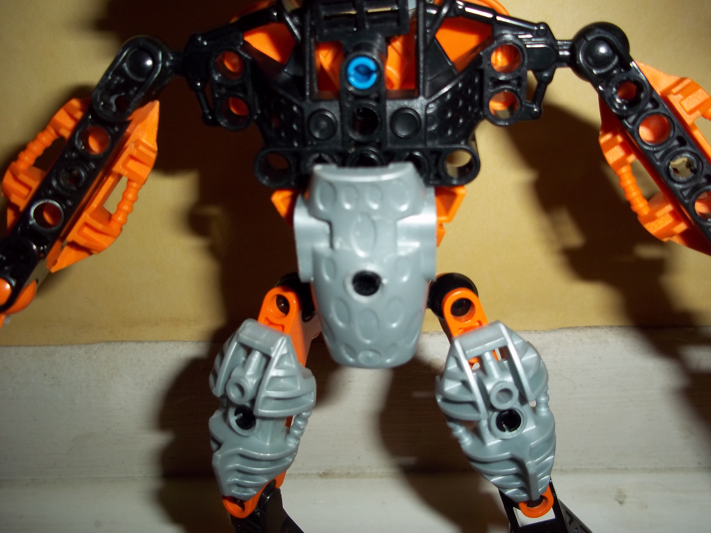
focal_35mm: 36
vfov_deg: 39.7
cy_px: 266
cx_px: 356
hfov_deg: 51.4
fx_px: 739
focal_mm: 6.5
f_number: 3.1
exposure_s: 1/30
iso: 80
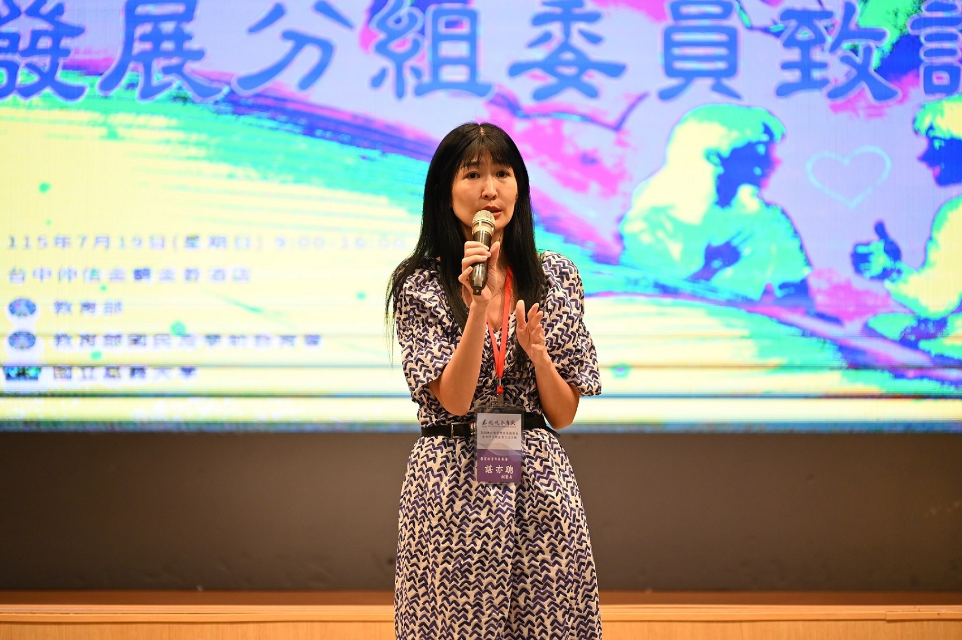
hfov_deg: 13.7
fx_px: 4004
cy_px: 320
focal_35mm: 150
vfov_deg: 9.1
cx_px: 481
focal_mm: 150
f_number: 2.8
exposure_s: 1/400
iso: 1600
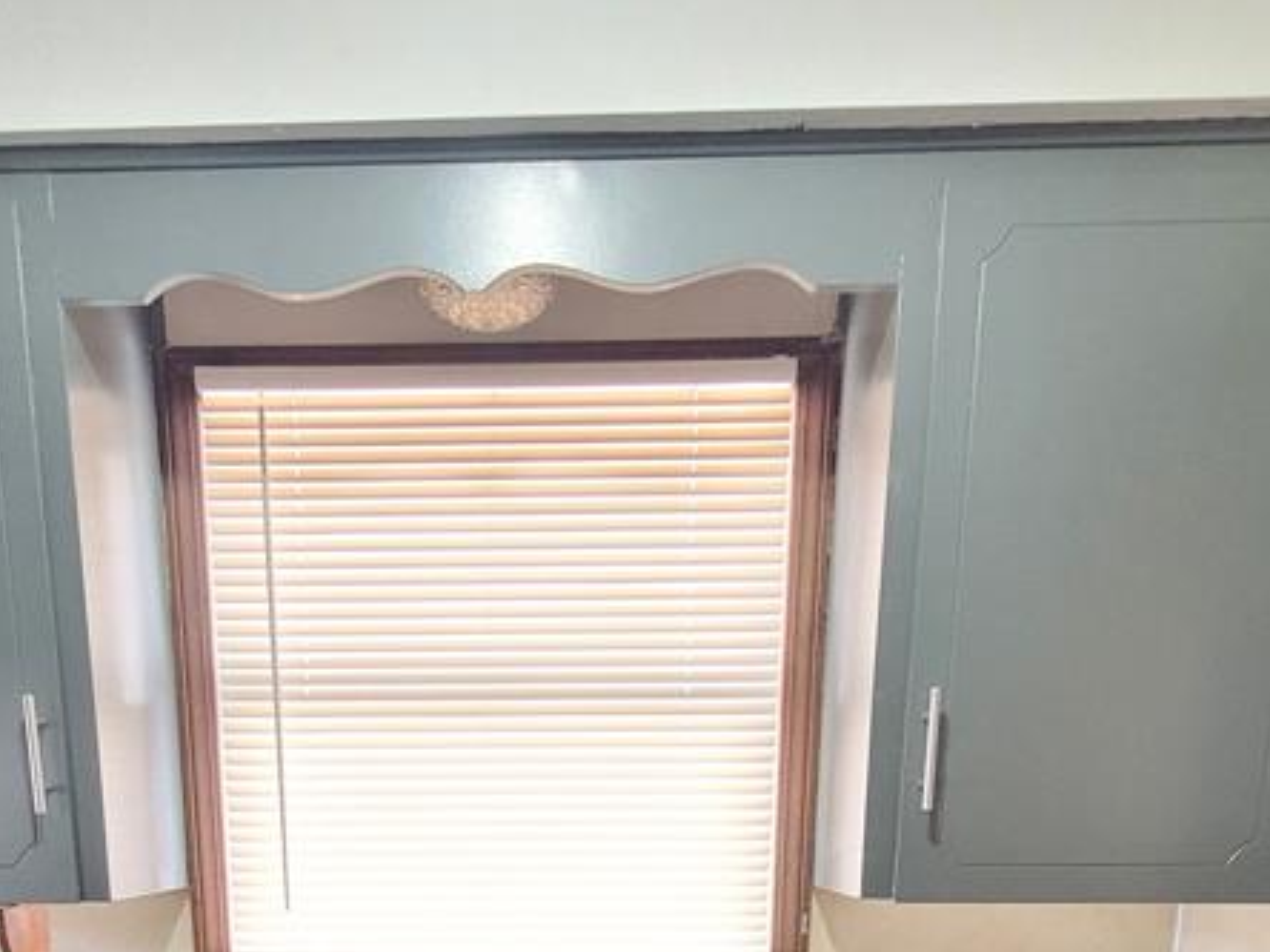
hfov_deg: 59.5
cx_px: 515
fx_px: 1101
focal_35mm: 30
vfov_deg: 38.1
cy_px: 1069
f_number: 2.2
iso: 500
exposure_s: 1/30
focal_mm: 1.74
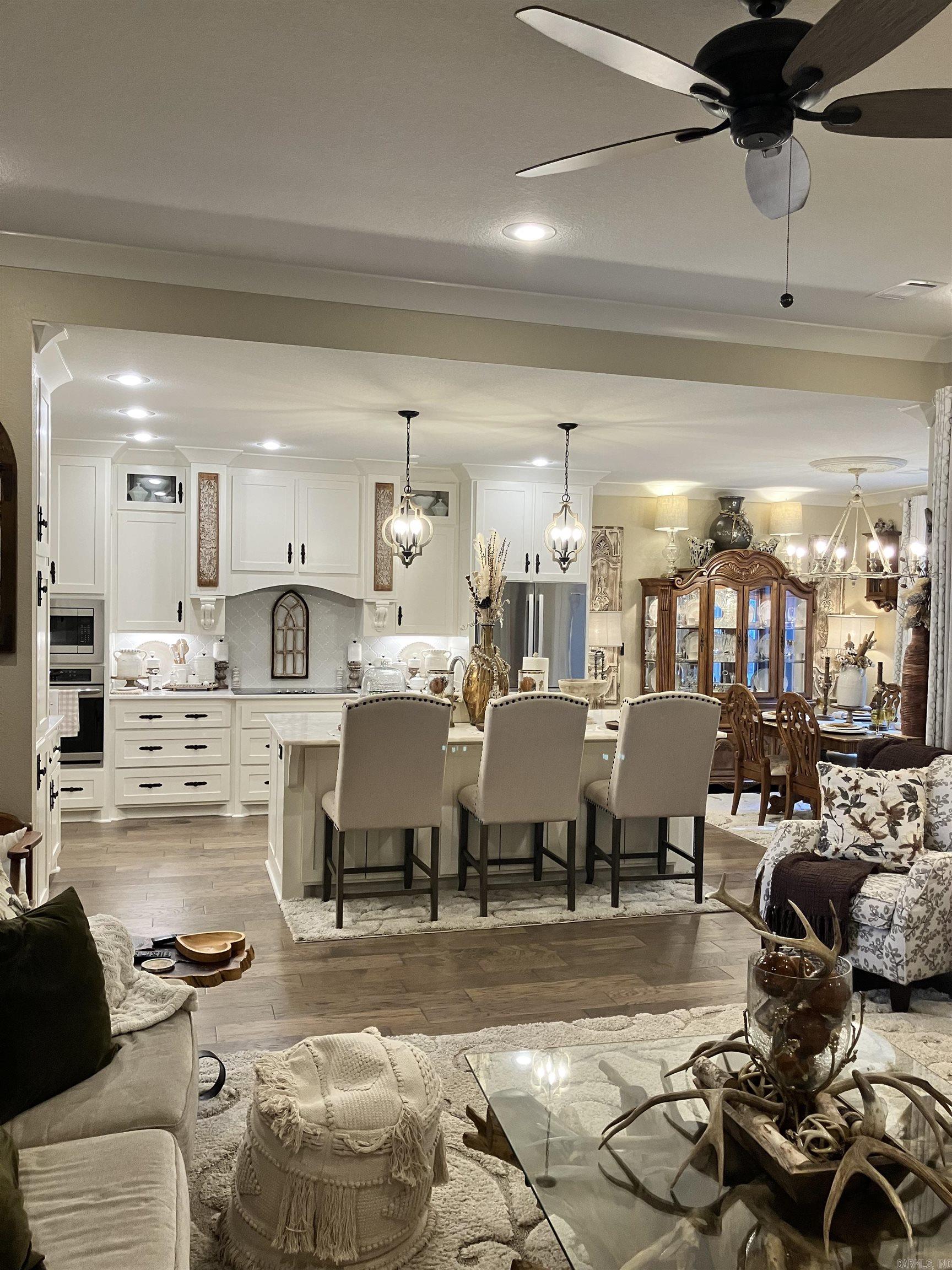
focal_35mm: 28
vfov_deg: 63.4
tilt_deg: -1.6
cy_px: 635
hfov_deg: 49.7
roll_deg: -1.1
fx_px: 1027
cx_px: 476
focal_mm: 3.99
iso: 100
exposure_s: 1/60
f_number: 1.8
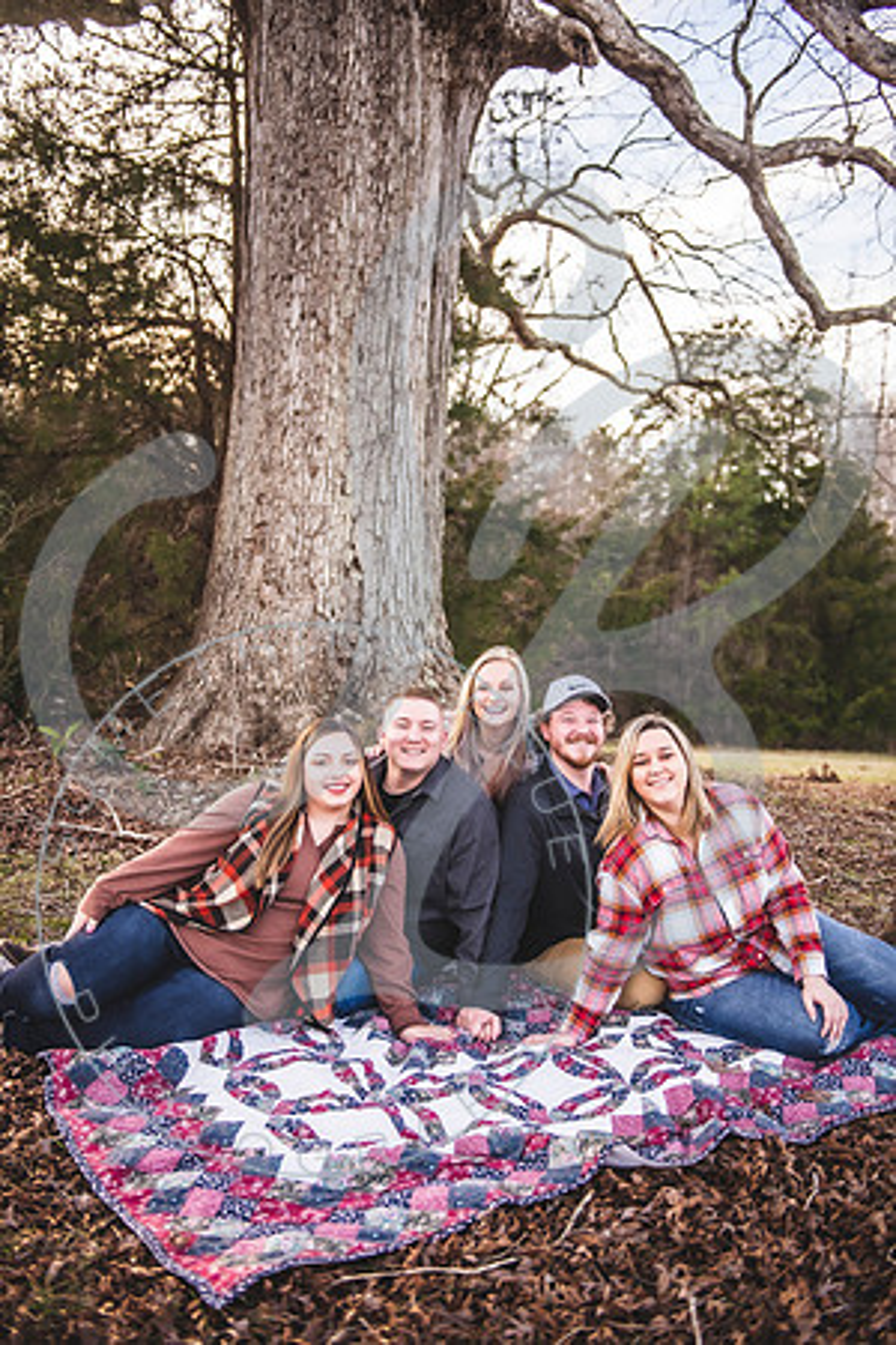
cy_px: 672
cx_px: 448
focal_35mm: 35
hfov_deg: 37.9
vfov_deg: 54.4
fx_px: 1307
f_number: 2.8
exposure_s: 1/320
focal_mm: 35
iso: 100
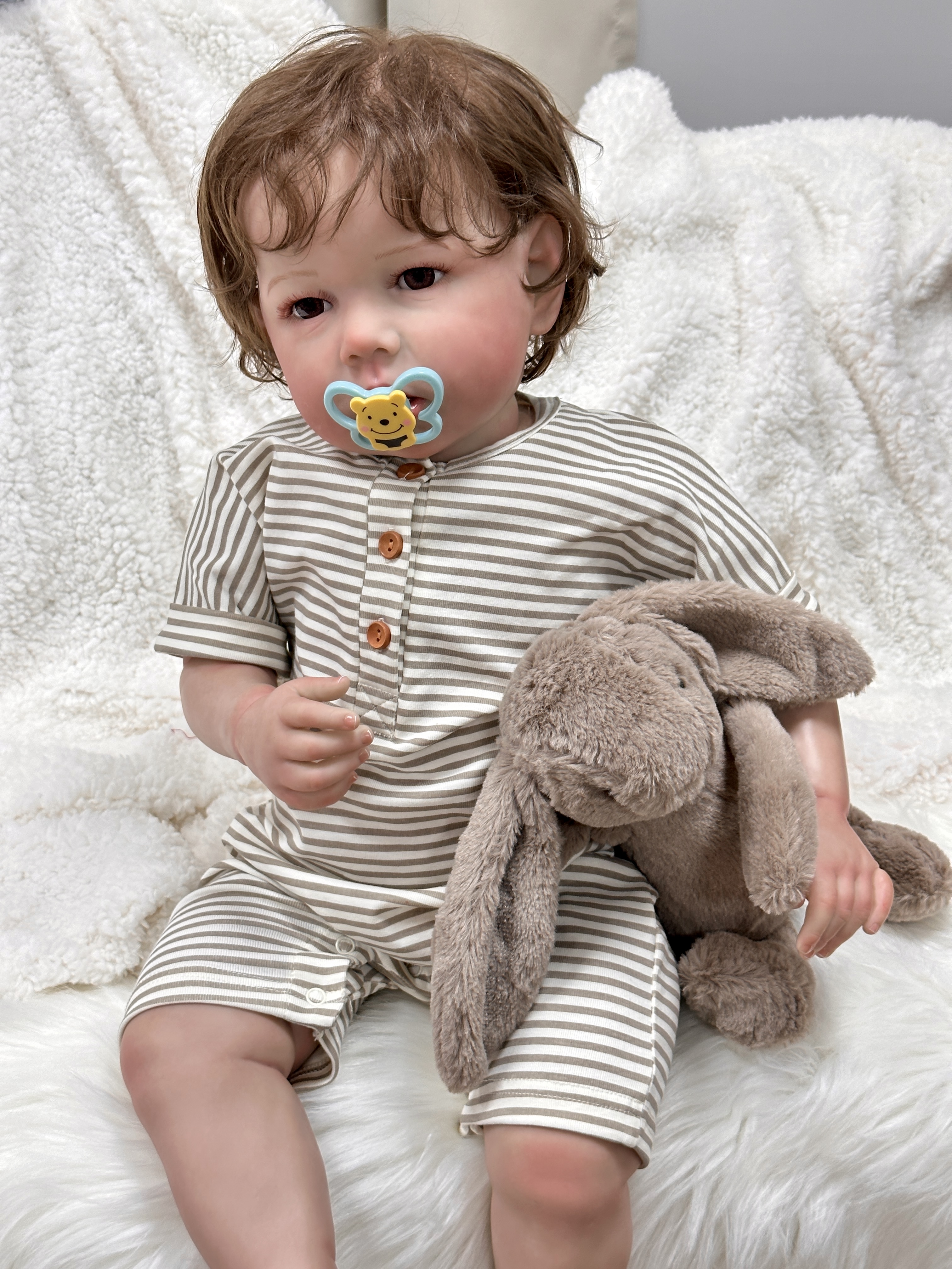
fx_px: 1760
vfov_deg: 39.7
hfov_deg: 30.3
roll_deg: +0.0
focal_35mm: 48
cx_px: 476
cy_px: 634
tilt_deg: -31.3
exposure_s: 1/50
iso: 100
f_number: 1.78
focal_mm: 6.86
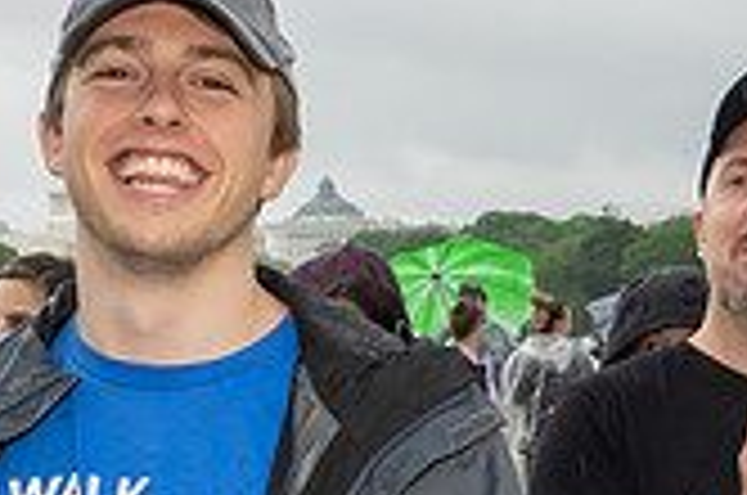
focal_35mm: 143
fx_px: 2962
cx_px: 602
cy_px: 462
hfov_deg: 14.3
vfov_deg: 9.5
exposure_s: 1/250
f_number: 8
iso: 500
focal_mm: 23
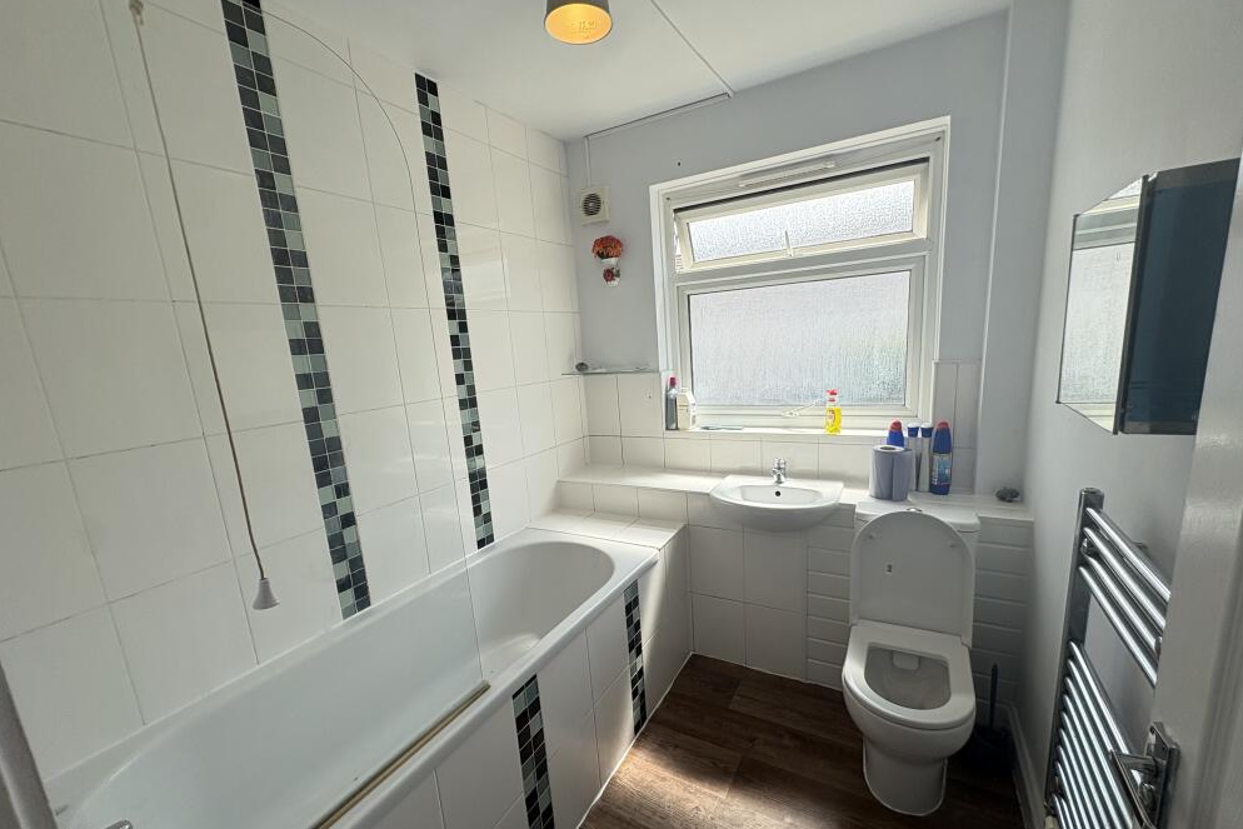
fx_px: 518
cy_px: 448
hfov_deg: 100.4
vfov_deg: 77.2
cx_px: 622
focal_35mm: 15
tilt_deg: -11.4
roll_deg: +4.7
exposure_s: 1/397
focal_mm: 2.22
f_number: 2.2
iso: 64
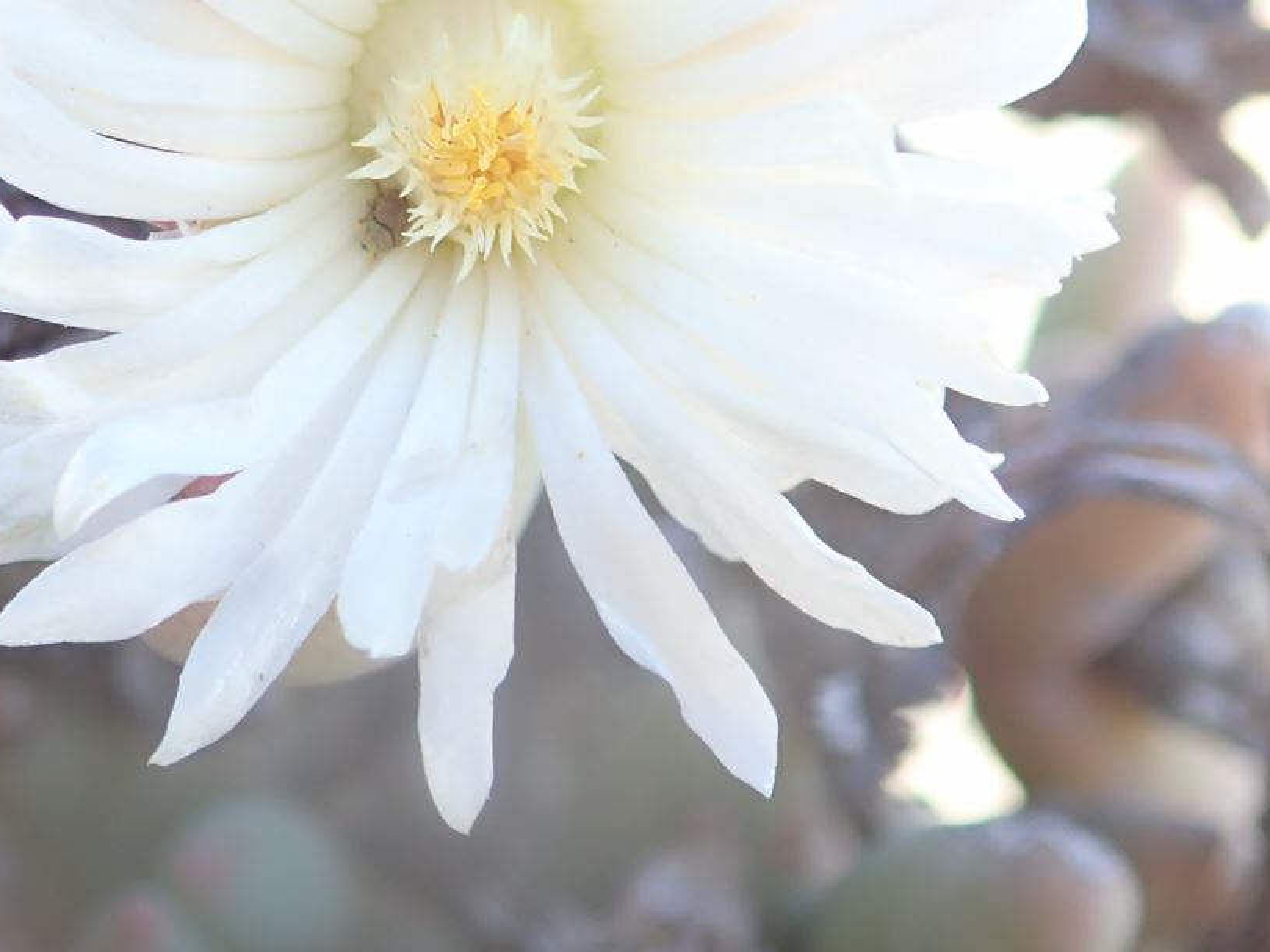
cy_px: 85
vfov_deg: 19.5
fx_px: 2715
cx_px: 474
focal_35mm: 74
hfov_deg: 26.2
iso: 100
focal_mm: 5.5
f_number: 2.3
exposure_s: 1/160
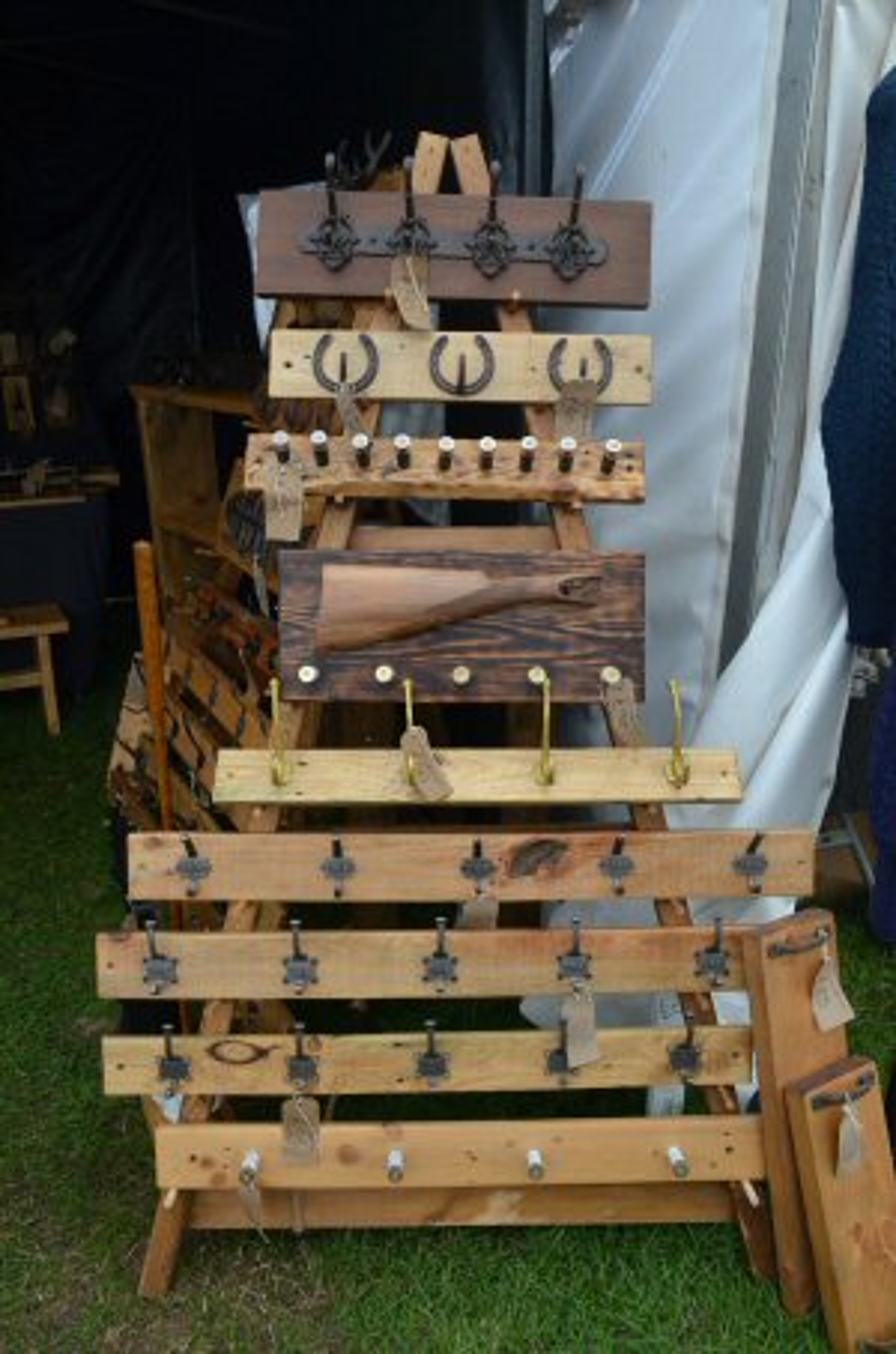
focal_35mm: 30
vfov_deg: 62.0
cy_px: 677
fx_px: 1125
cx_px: 448
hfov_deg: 43.4
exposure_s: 1/1000
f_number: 8
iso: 1600
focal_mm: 20
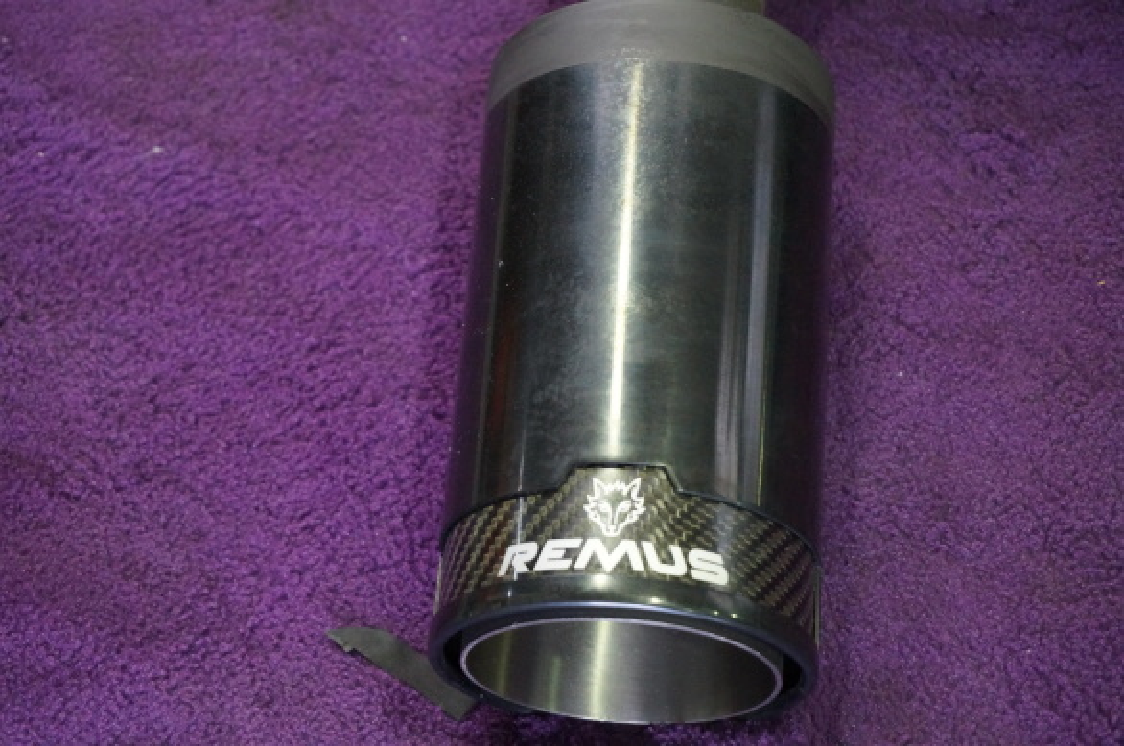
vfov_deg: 18.5
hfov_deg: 27.6
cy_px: 373
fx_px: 2292
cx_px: 562
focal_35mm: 74
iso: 3200
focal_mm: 49
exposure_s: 1/80
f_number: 5.6
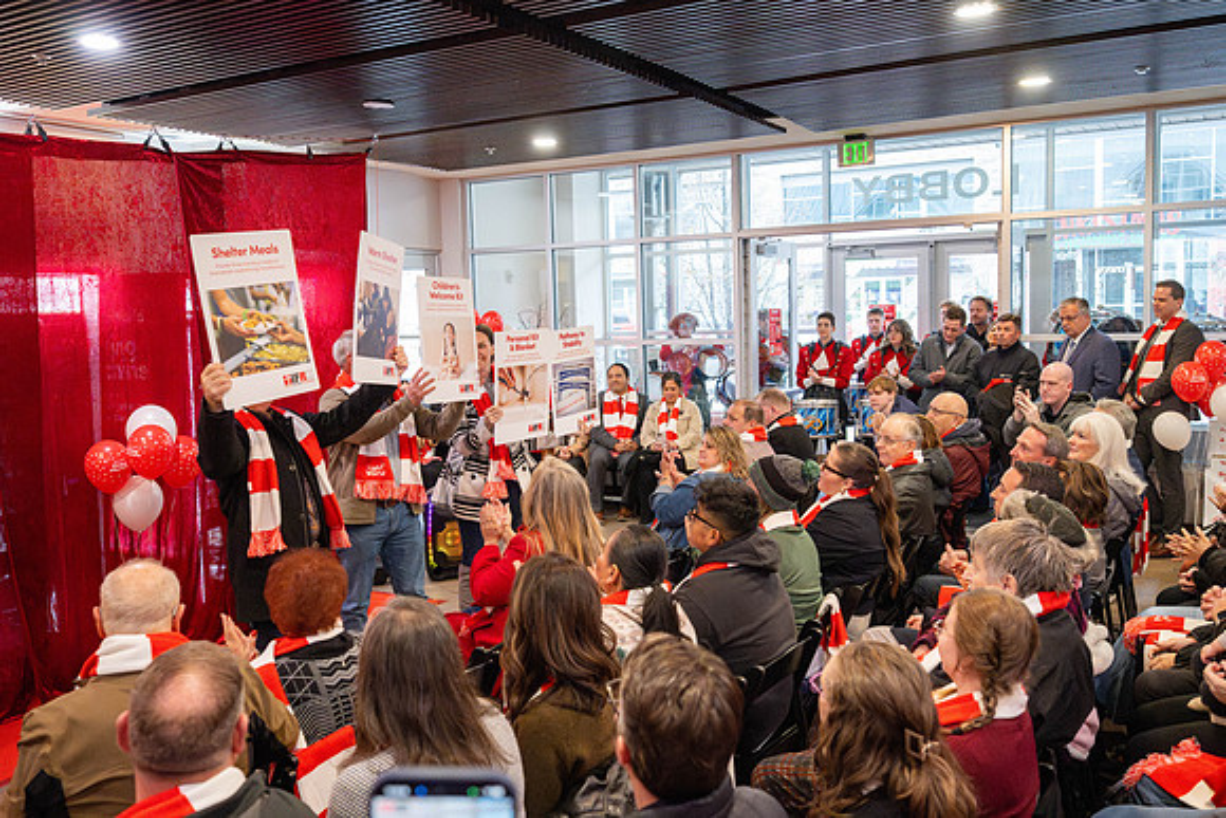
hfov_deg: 61.9
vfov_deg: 43.6
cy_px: 409
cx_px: 613
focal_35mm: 30
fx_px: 1022
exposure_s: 1/400
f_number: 4
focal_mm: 30
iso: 8000
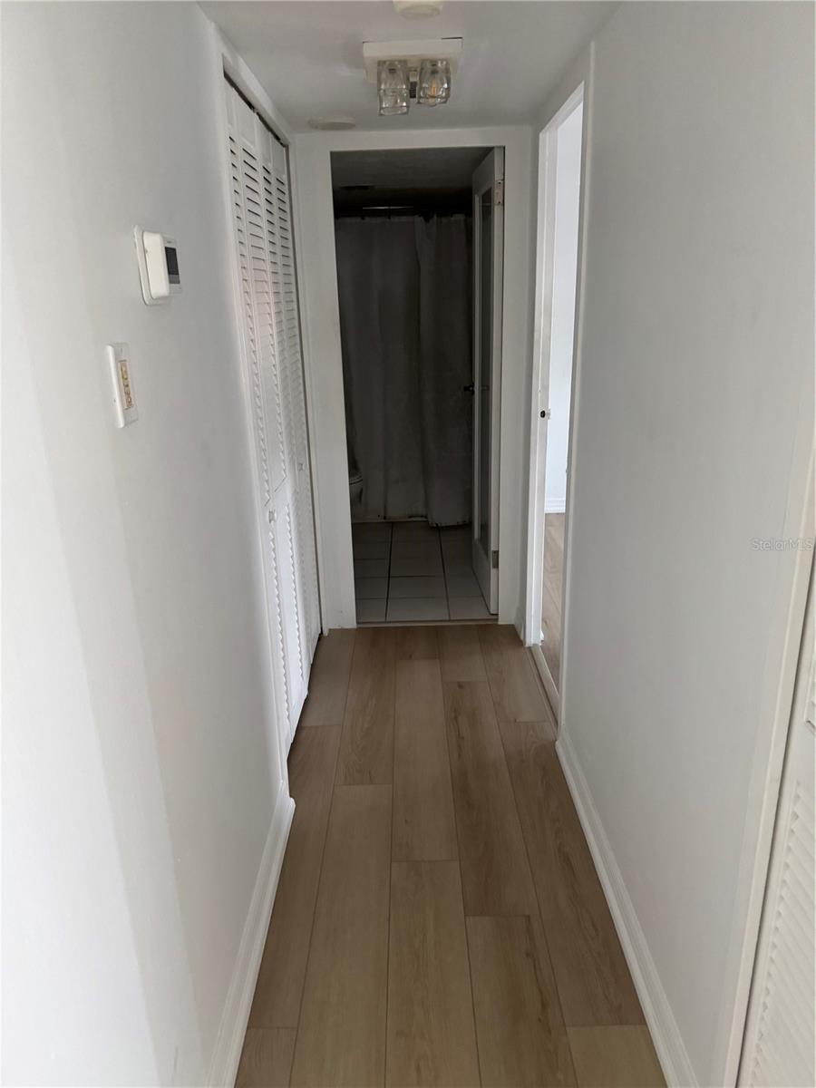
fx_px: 754
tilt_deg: -18.2
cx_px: 408
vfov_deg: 71.6
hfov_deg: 56.8
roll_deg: +1.9
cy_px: 544
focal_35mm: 24
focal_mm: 6.76
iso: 500
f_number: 1.78
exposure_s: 1/60
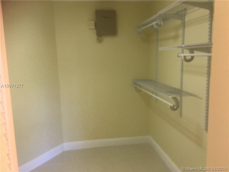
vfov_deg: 48.2
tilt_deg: -7.8
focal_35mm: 29
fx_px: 192
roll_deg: +1.5
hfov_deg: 61.7
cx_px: 114
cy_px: 86
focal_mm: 4.15
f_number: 2.2
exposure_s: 1/15
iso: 64
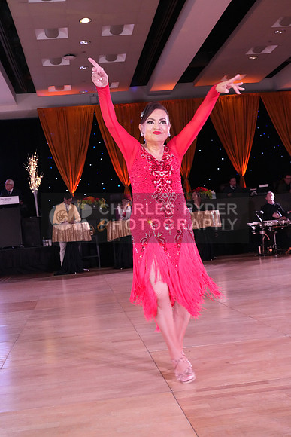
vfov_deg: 42.7
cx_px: 146
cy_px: 218
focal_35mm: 46
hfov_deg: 29.3
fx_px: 557
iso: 8000
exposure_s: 1/250
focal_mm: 46
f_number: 8
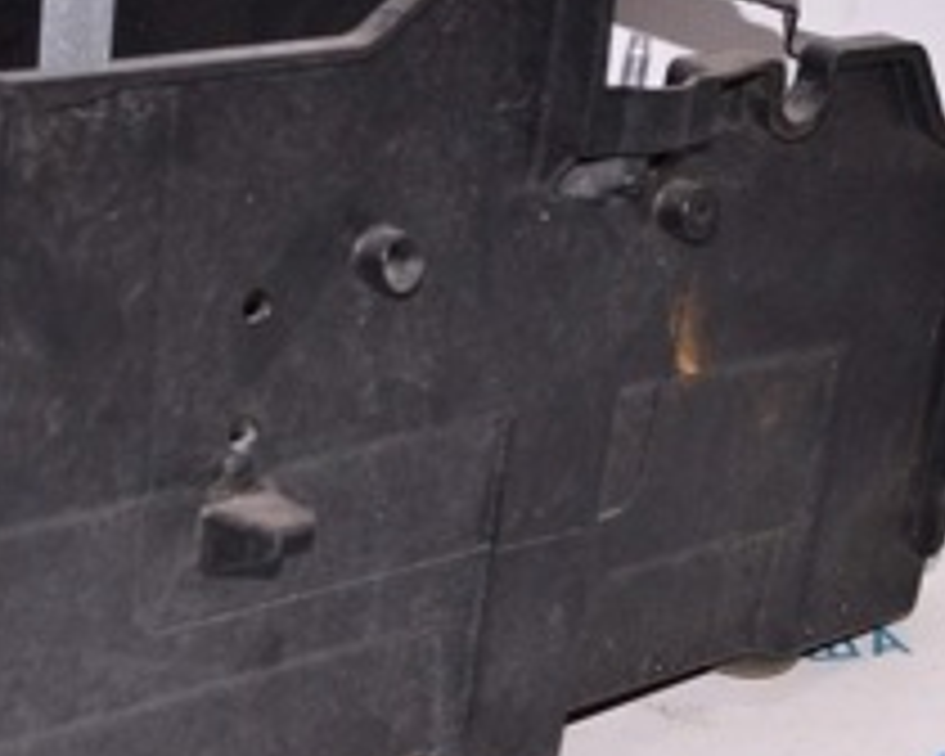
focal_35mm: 103
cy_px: 259
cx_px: 261
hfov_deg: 18.5
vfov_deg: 14.9
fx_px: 2881
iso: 1600
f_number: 8
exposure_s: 1/200
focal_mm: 24
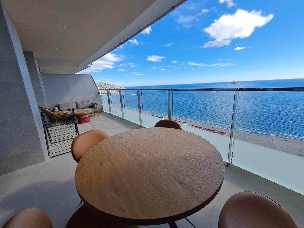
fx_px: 114
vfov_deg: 89.9
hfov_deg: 106.2
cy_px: 114
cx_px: 152
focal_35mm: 13
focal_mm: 1.74
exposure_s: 1/1010
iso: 50
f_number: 2.2
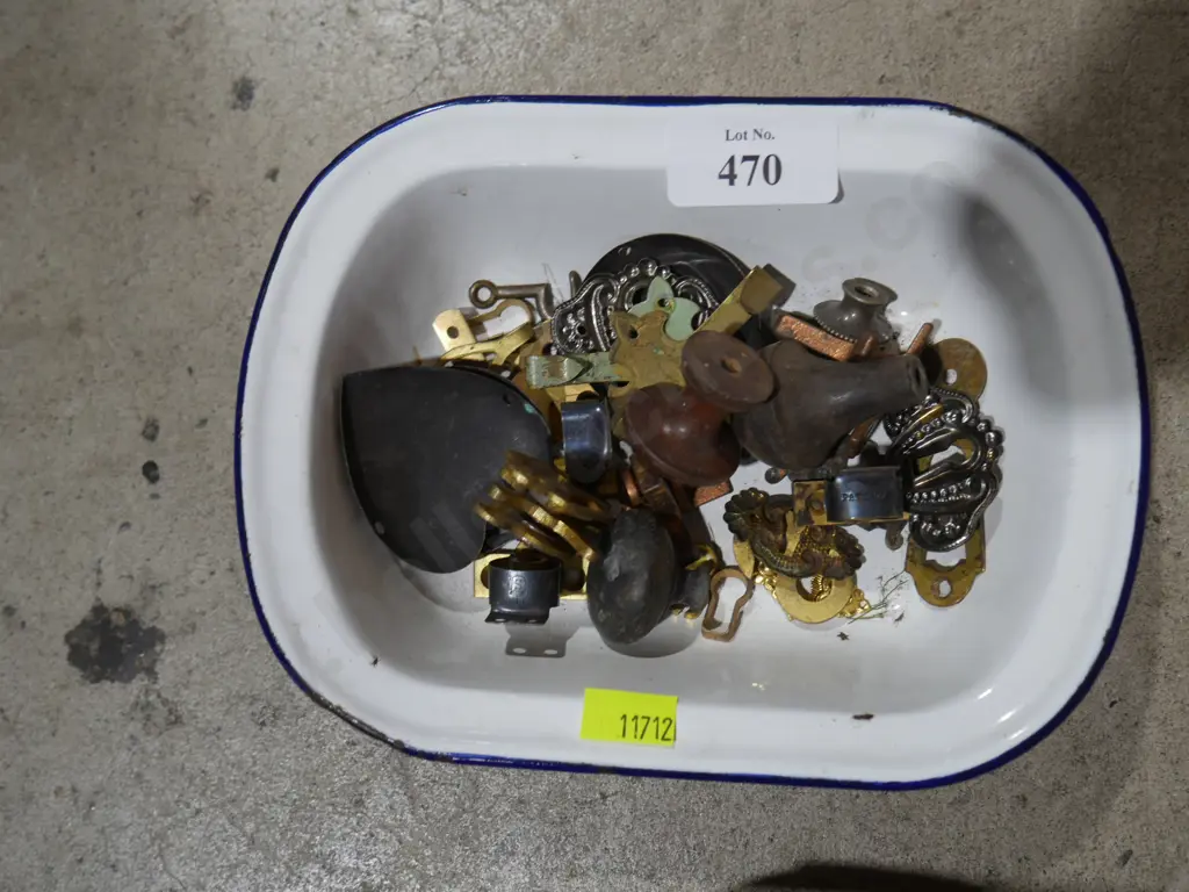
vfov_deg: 37.7
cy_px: 446
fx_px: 1305
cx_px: 594
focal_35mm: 38
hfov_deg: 49.0
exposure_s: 1/80
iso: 200
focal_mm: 19
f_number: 4.1
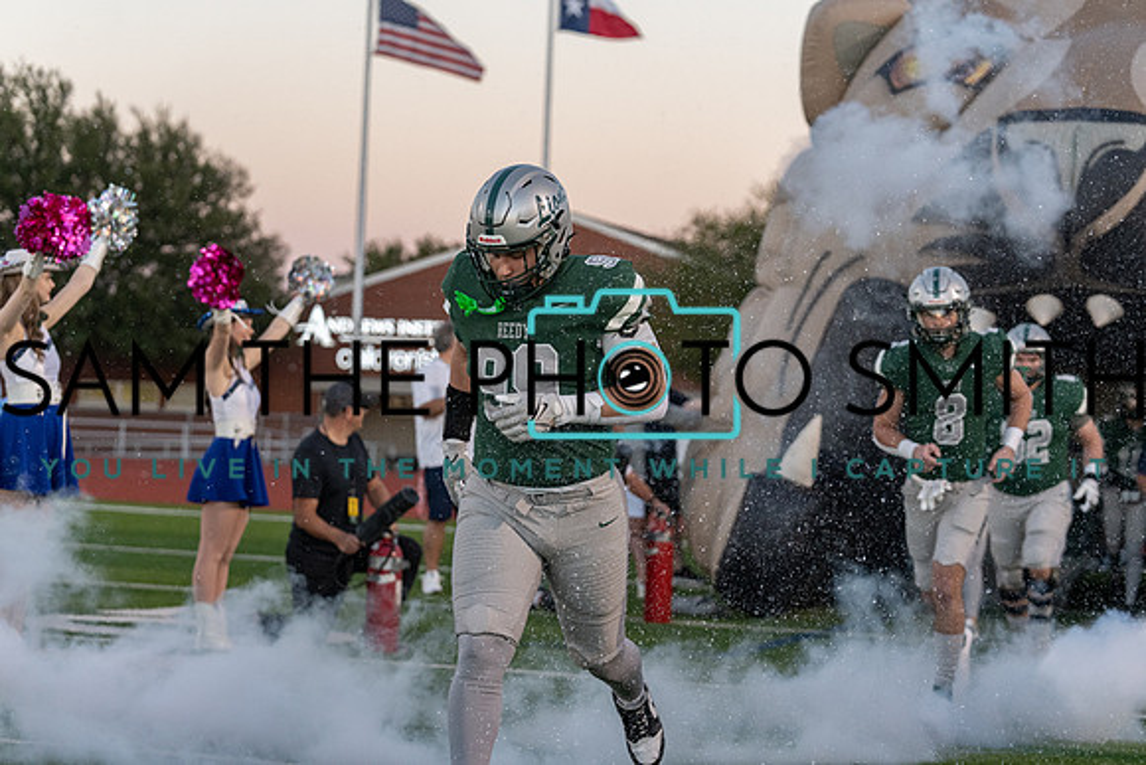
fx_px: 3152
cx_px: 573
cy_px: 382
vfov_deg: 13.8
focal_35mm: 99
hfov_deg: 20.6
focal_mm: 99
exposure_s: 1/1250
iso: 2500
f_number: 4
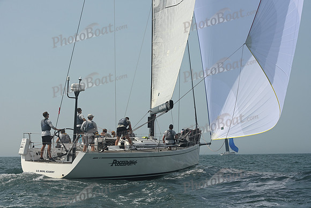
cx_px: 156
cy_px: 104
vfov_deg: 19.5
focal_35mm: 70
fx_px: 605
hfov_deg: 28.8
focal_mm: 70
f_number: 9
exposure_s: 1/1250
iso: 320
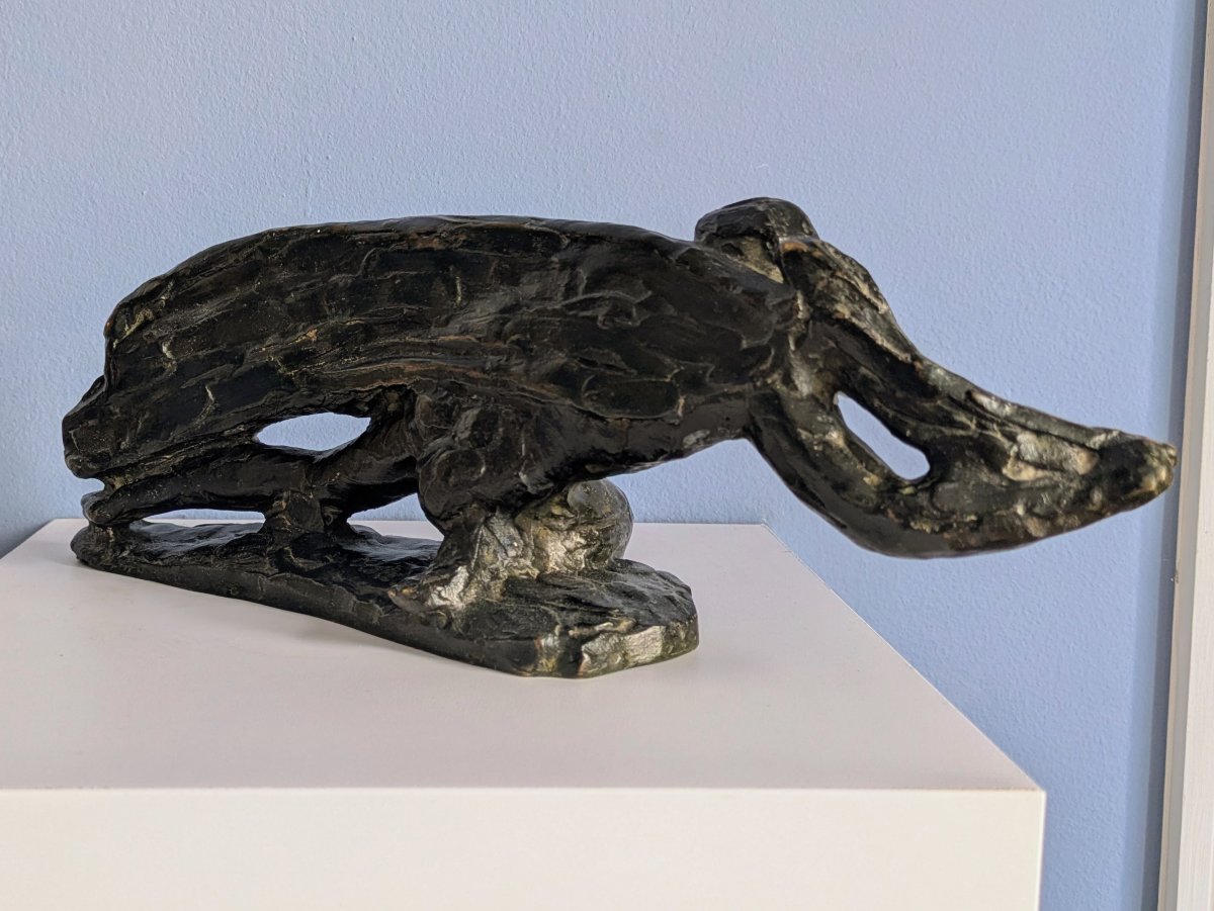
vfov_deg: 54.9
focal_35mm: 25
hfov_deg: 69.4
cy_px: 456
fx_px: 877
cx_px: 607
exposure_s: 1/100
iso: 147
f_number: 1.89
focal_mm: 5.43
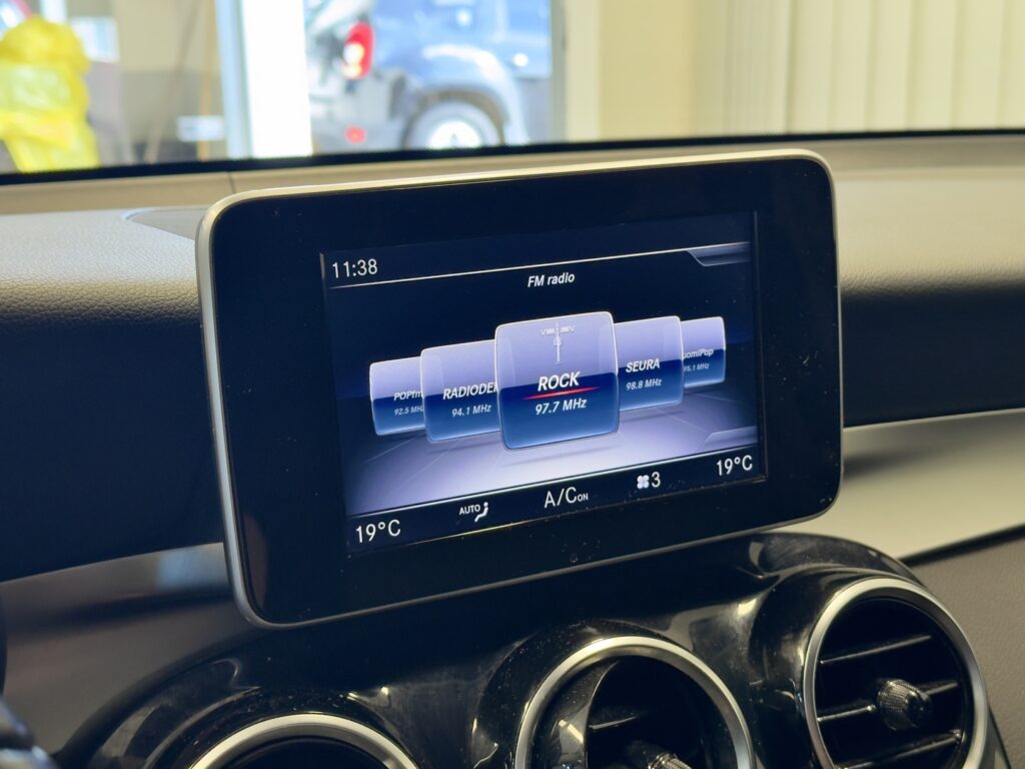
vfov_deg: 30.3
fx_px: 1421
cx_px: 512
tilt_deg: -14.3
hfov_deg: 39.7
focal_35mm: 48
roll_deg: +1.2
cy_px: 384
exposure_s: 1/55
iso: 200
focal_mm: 6.76
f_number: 1.78
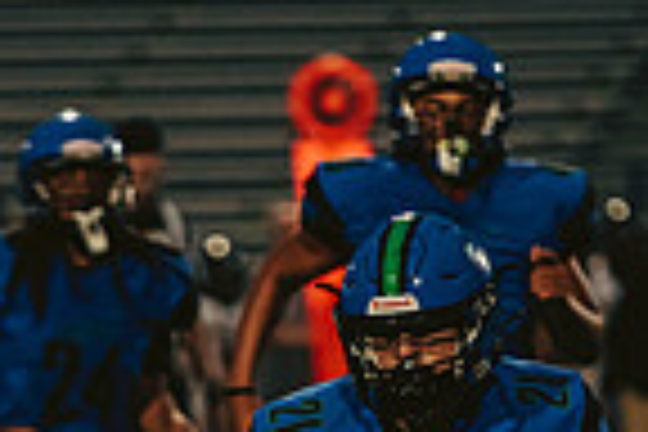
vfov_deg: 1.9
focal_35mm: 725
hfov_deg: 2.8
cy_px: 812
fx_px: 13049
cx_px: 108
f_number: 2.8
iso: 1600
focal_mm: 180
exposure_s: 1/1250
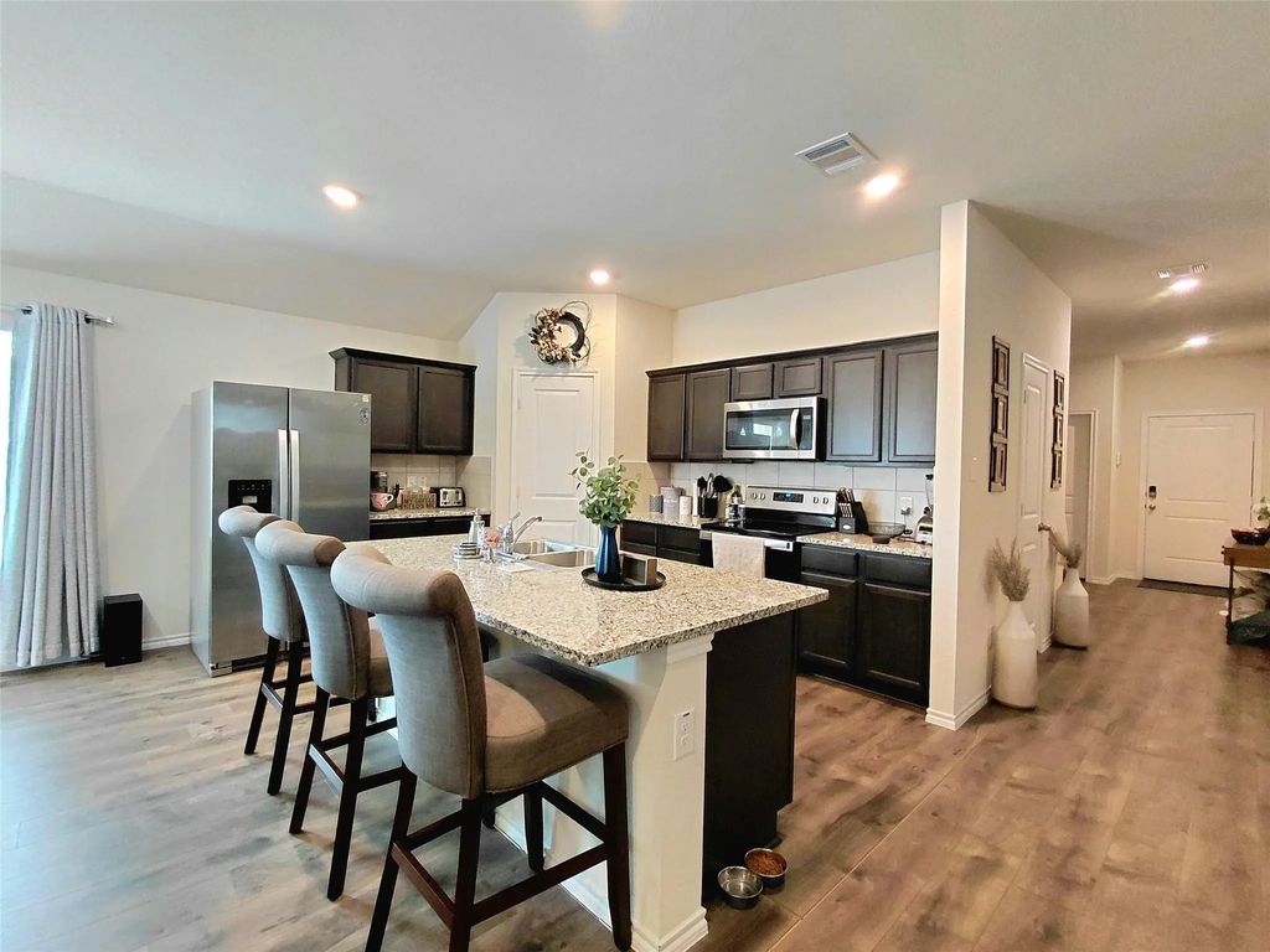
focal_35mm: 16
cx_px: 635
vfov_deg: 78.1
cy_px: 476
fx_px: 587
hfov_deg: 94.5
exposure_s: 1/60.2
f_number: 2.2
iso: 200
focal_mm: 1.64
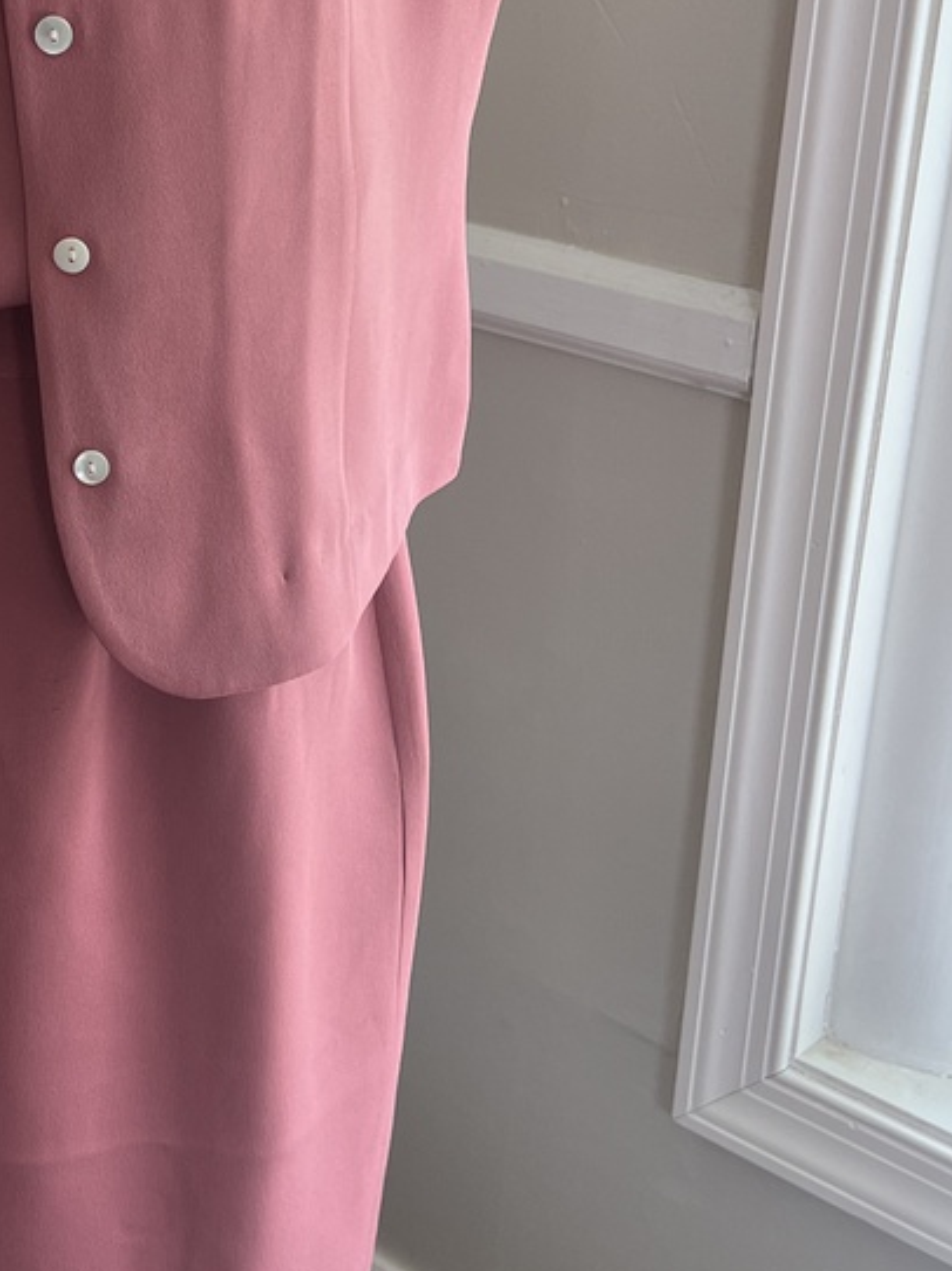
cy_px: 465
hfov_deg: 22.2
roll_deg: -0.6
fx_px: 2349
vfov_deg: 30.1
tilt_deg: -20.3
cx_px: 26
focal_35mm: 64
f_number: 1.5
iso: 64
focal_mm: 5.7
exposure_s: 1/121
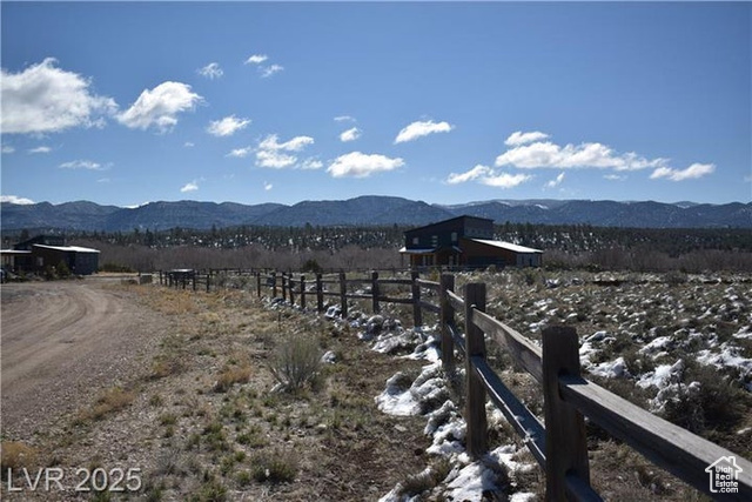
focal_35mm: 36
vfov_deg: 36.9
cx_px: 376
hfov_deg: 53.1
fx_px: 752
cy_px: 251
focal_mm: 24
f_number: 4
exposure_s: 1/1600
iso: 100
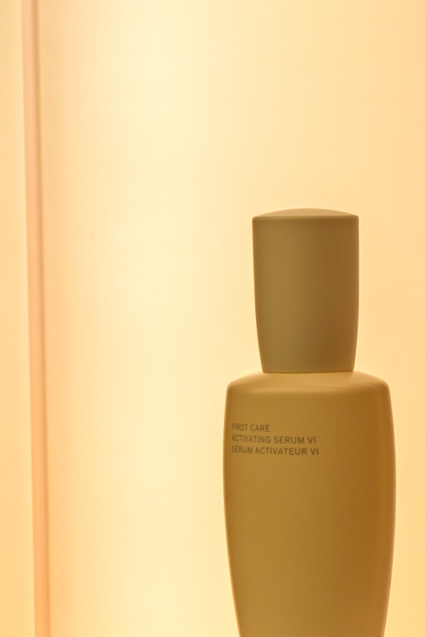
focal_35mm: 135
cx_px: 338
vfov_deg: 15.2
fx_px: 2390
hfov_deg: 10.1
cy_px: 360
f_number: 5.6
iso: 200
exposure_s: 1/125
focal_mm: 27.4
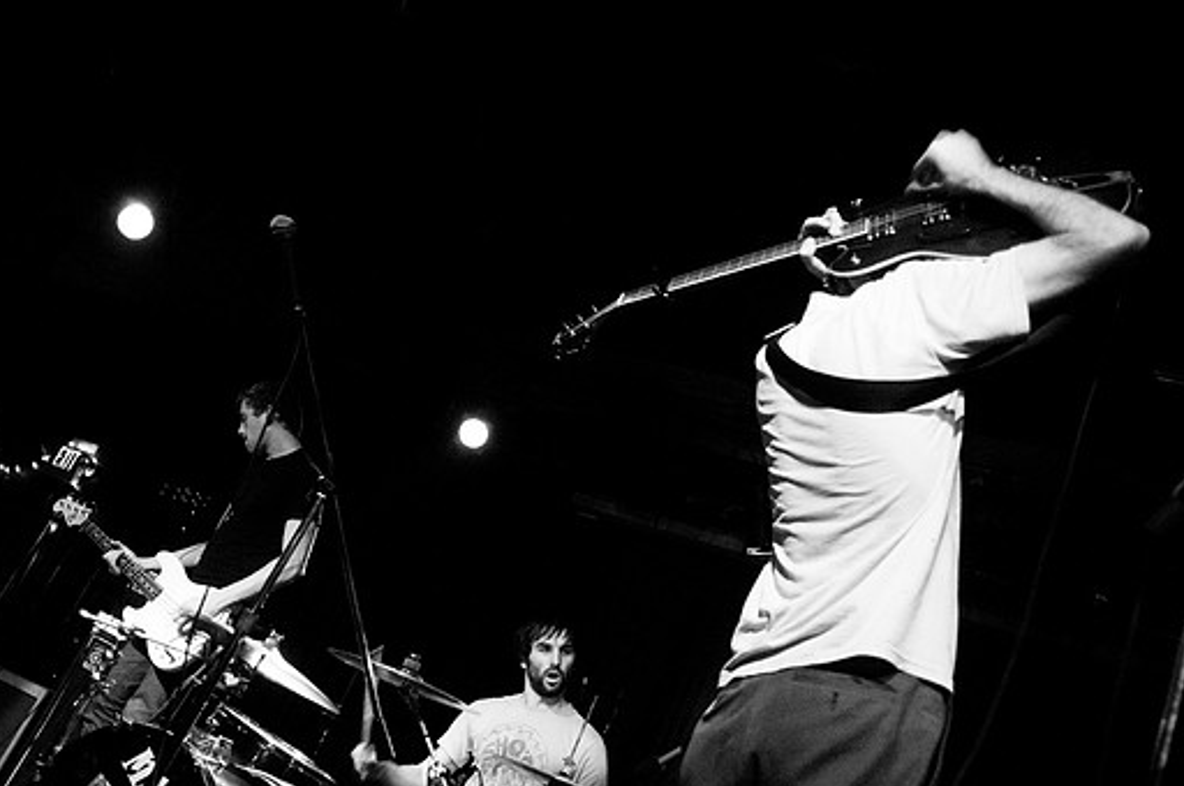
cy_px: 383
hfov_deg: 55.9
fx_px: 1117
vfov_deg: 38.8
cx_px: 580
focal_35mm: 34
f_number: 2.8
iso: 1250
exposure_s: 1/60
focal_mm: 20
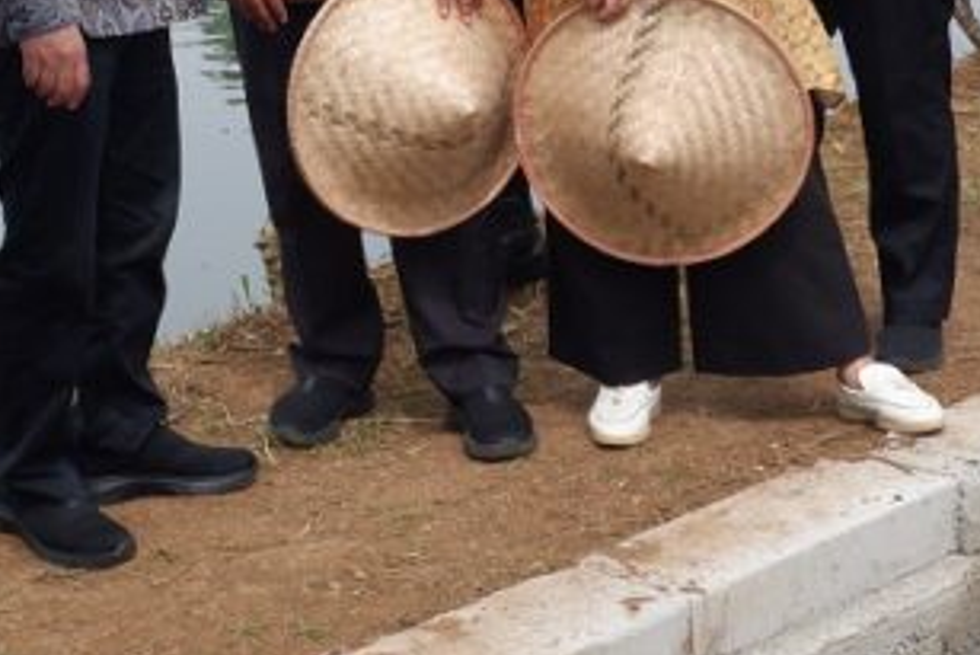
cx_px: 99
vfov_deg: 14.0
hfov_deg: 21.0
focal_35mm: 95
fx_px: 2587
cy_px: -131
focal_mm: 25.6
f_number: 14
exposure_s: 1/450
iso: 1000
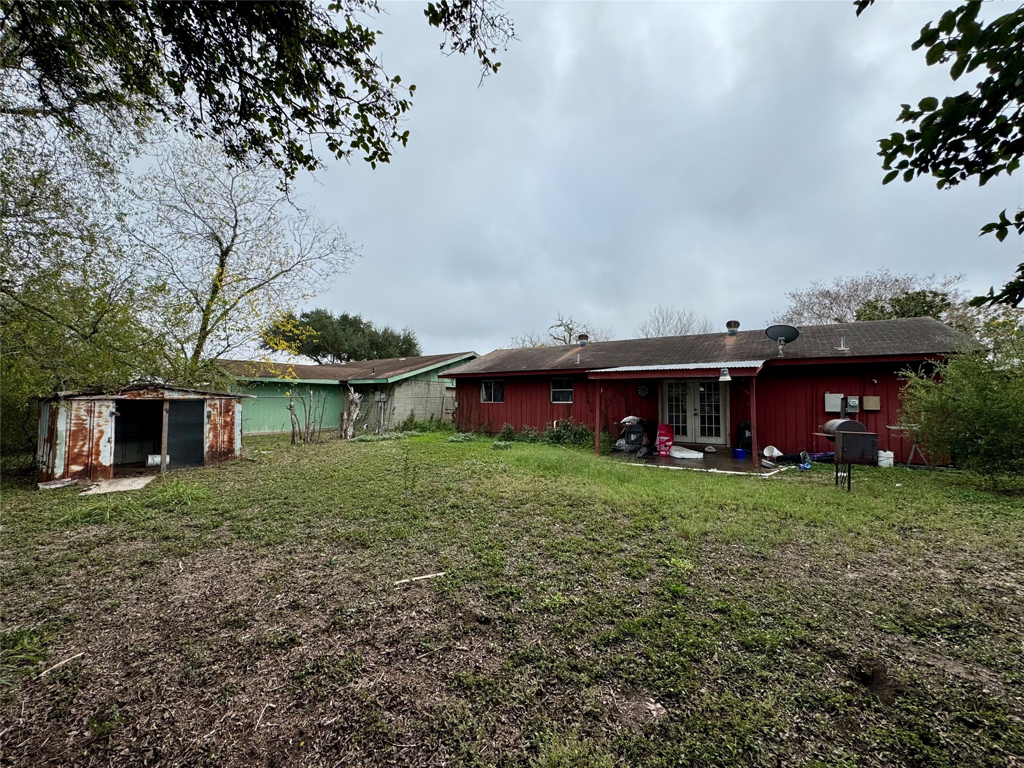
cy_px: 384
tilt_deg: +3.3
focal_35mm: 14
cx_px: 512
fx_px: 414
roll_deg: -0.5
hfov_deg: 102.1
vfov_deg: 85.7
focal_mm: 2.22
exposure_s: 1/1299
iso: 50
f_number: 2.2
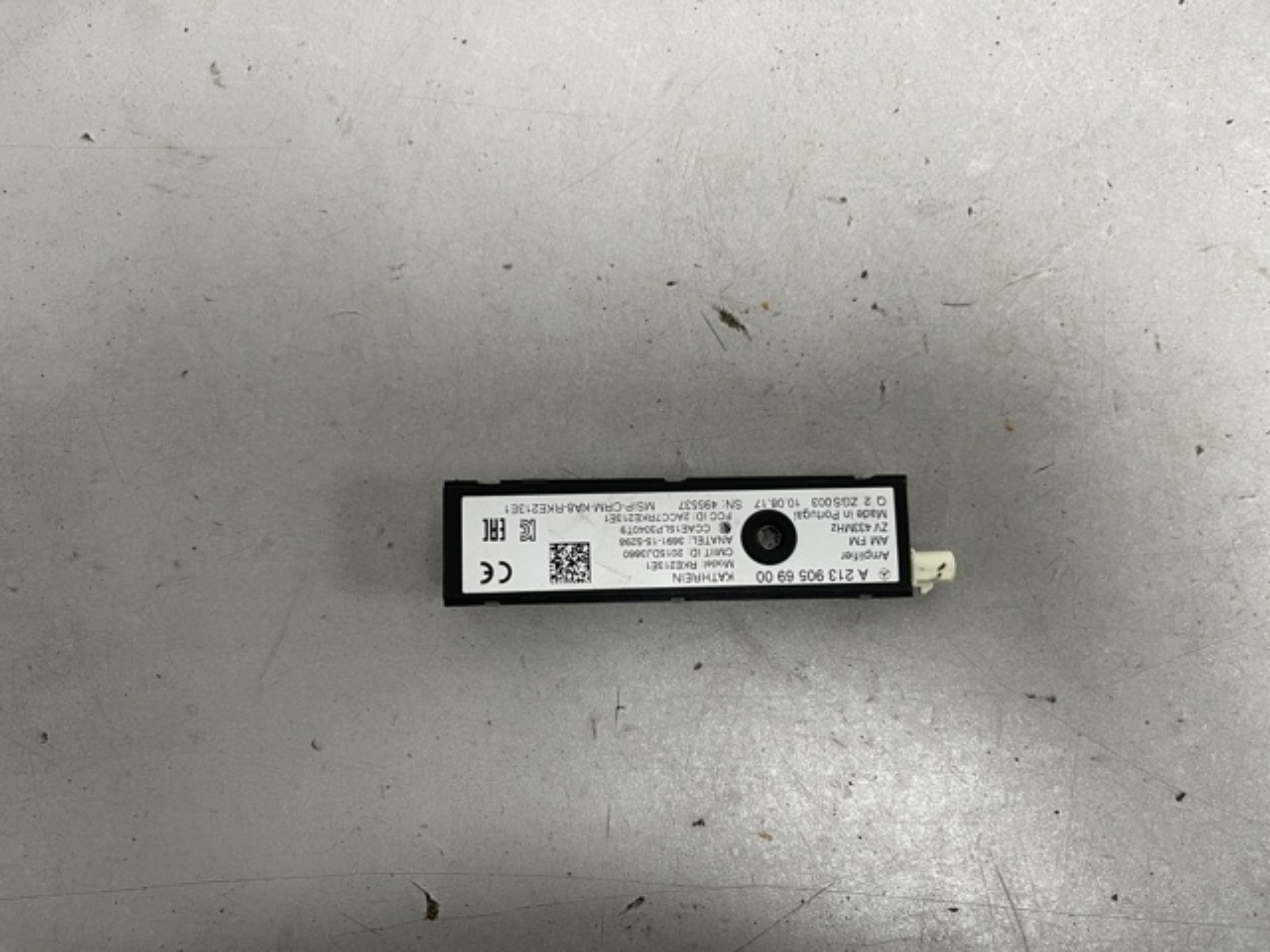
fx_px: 917
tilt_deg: -83.3
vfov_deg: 54.9
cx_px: 635
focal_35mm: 25
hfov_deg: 69.4
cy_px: 476
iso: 64
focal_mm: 5.1
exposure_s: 1/50
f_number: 1.6
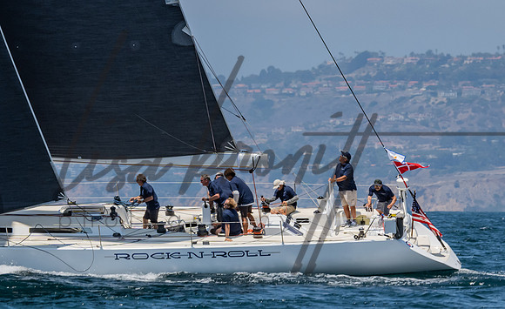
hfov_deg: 3.7
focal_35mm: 569
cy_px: -8
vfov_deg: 2.3
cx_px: 168
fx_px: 7780
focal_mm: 230
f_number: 6.3
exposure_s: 1/1600
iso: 400
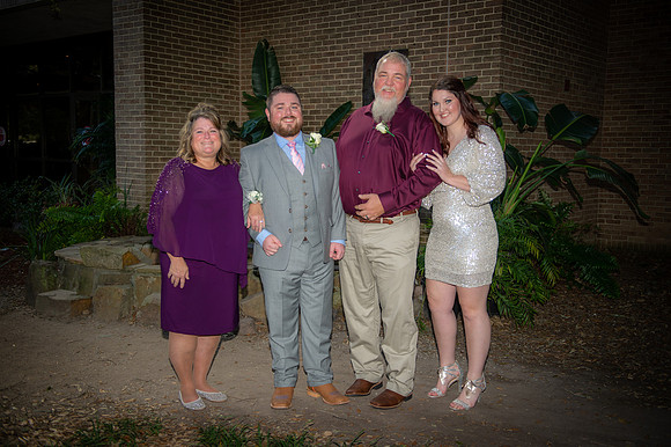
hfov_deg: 50.7
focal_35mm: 38
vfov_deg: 35.0
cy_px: 224
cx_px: 336
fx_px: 708
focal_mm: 38
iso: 64
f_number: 2.8
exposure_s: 1/250
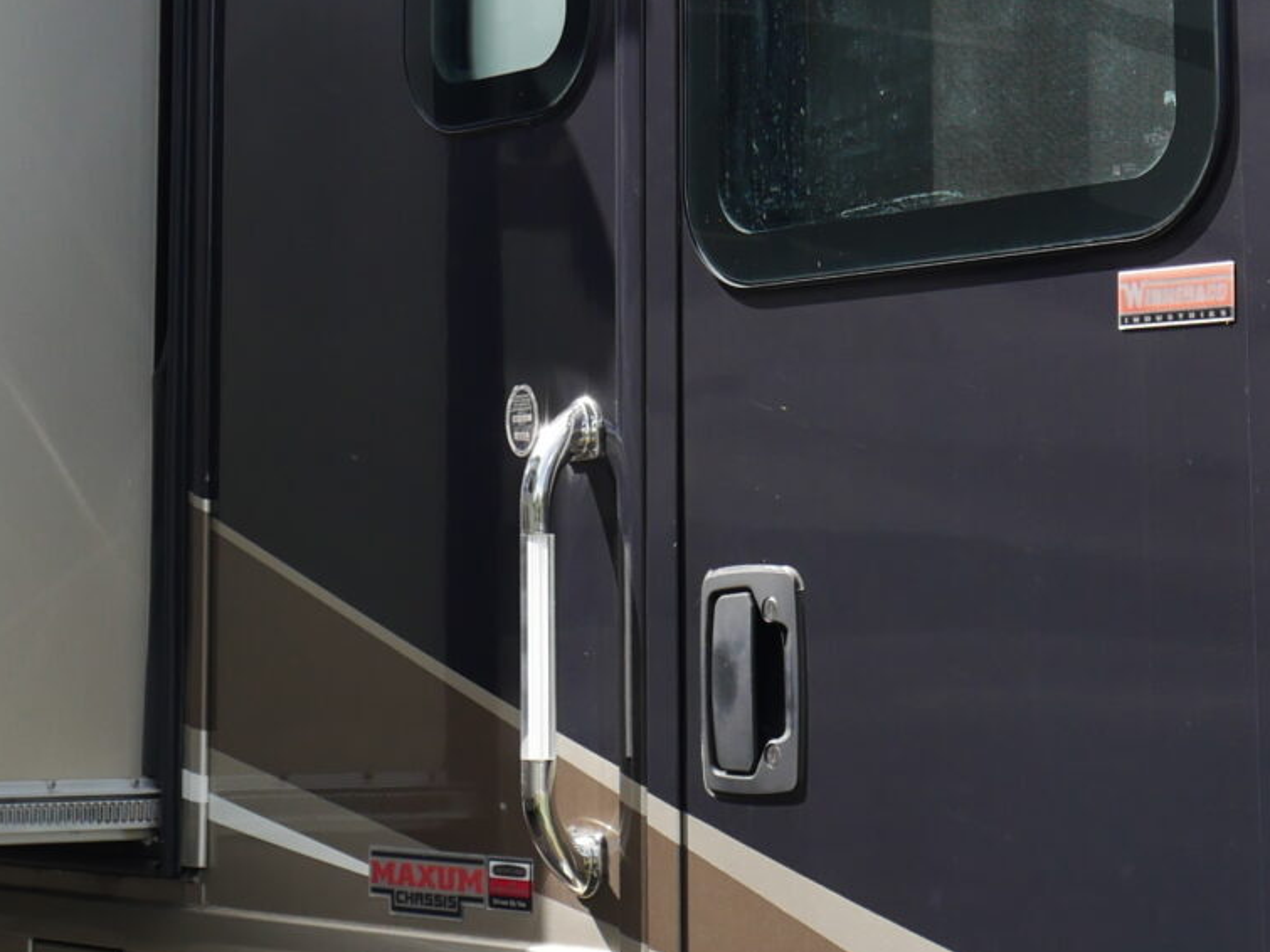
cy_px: 104
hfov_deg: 20.6
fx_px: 3485
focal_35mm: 95
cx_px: 691
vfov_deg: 15.4
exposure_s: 1/320
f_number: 5.6
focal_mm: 14
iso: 200
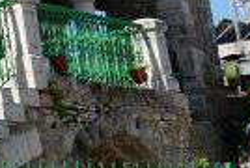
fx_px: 995
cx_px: -476
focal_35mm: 143
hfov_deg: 10.6
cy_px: -57
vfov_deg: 9.5
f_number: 4
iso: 100
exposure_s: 1/400
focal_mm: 24
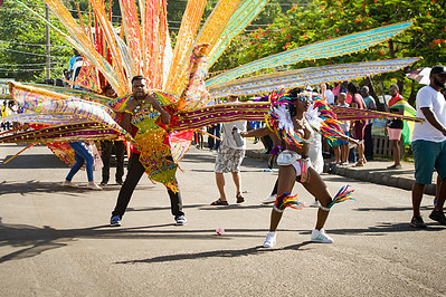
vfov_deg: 12.6
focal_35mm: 109
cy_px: 115
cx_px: 153
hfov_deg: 18.7
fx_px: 1350
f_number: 6.3
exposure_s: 1/200
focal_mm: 75
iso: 100
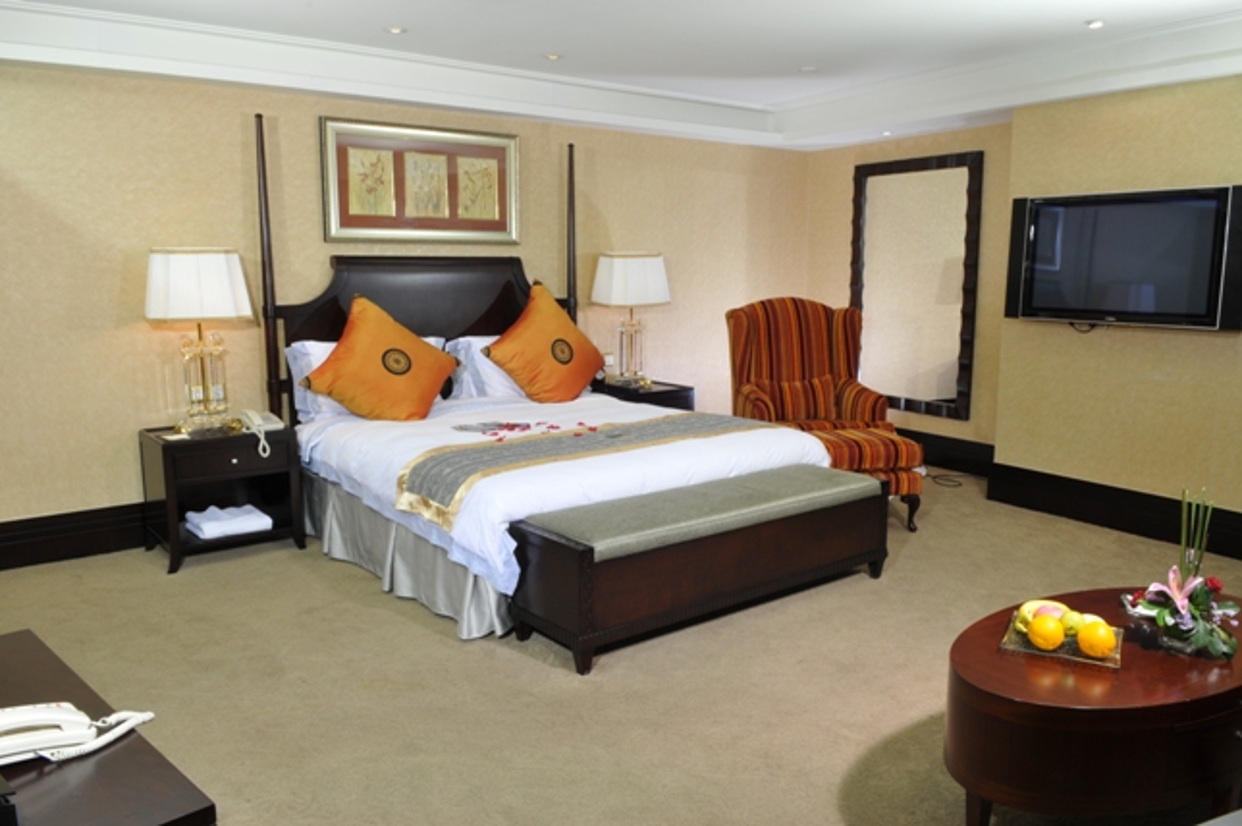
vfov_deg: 47.8
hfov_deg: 67.4
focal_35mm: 27
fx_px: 931
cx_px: 621
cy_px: 413
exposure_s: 1/2
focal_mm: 18
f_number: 18
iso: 200
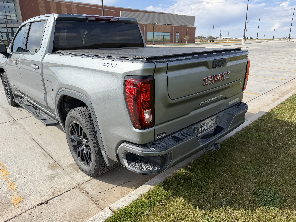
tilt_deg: -17.9
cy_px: 111
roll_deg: +0.8
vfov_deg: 56.8
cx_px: 148
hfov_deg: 71.6
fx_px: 205
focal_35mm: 24
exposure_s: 1/3425
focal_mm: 6.76
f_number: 1.78
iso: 80
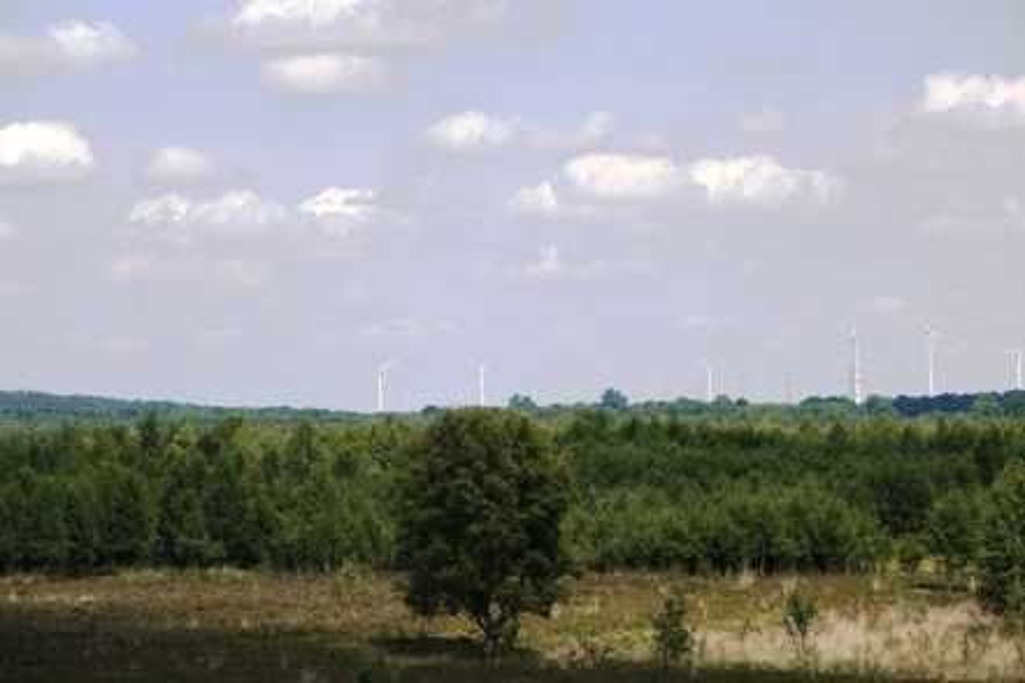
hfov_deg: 14.3
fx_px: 4100
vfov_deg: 9.5
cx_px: 512
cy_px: 342
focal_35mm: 144
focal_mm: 52.82
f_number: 4.5
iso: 100
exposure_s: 1/1000
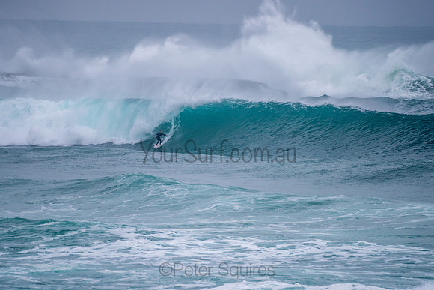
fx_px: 7394
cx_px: 208
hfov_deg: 3.4
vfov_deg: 2.2
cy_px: 134
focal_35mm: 613
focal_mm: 500
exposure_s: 1/1250
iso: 500
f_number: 5.6
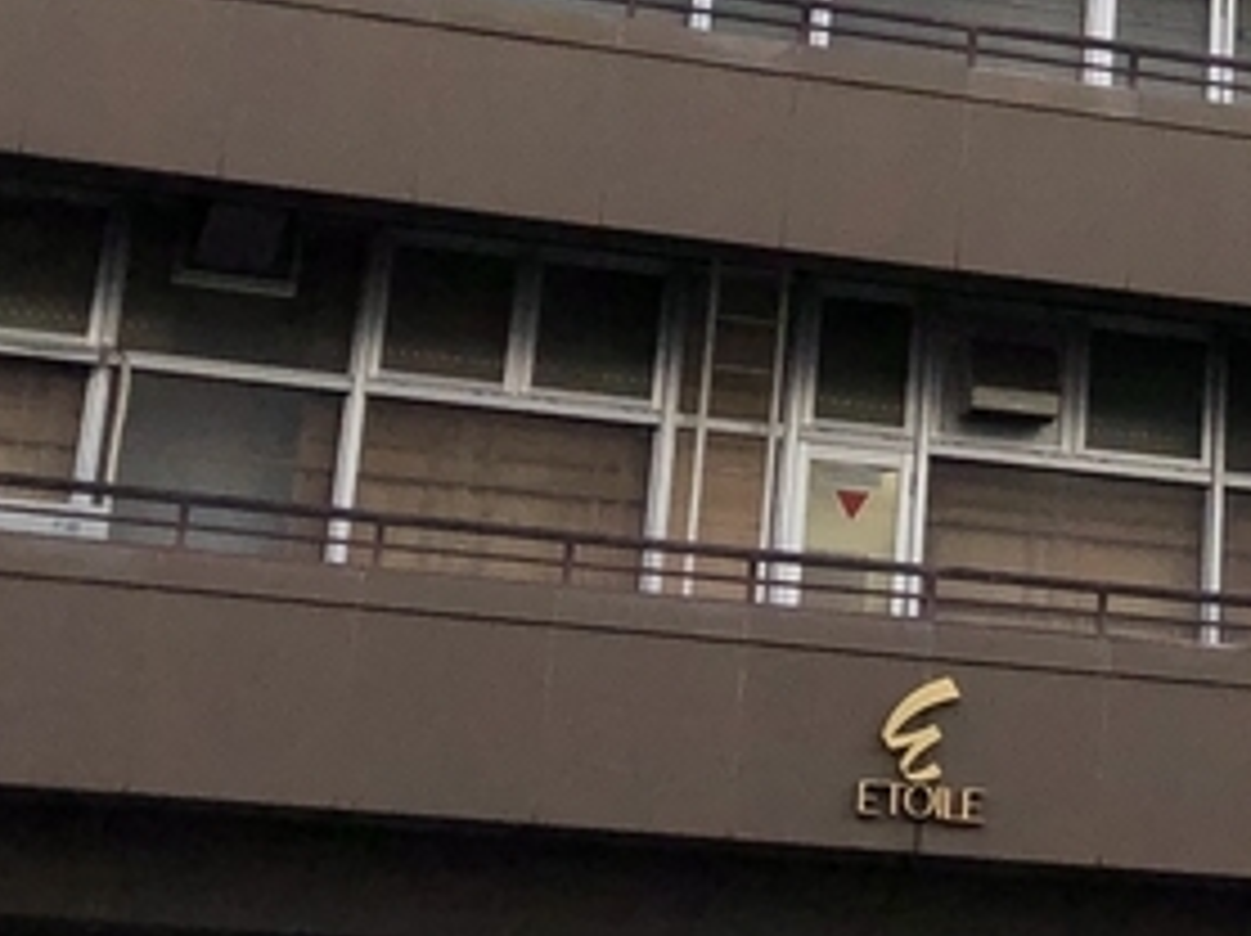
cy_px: -374
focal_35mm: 121
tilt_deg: +28.8
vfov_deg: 11.8
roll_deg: +1.8
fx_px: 4369
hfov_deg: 15.4
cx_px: 1696
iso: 20
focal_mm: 4
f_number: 1.8
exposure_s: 1/656
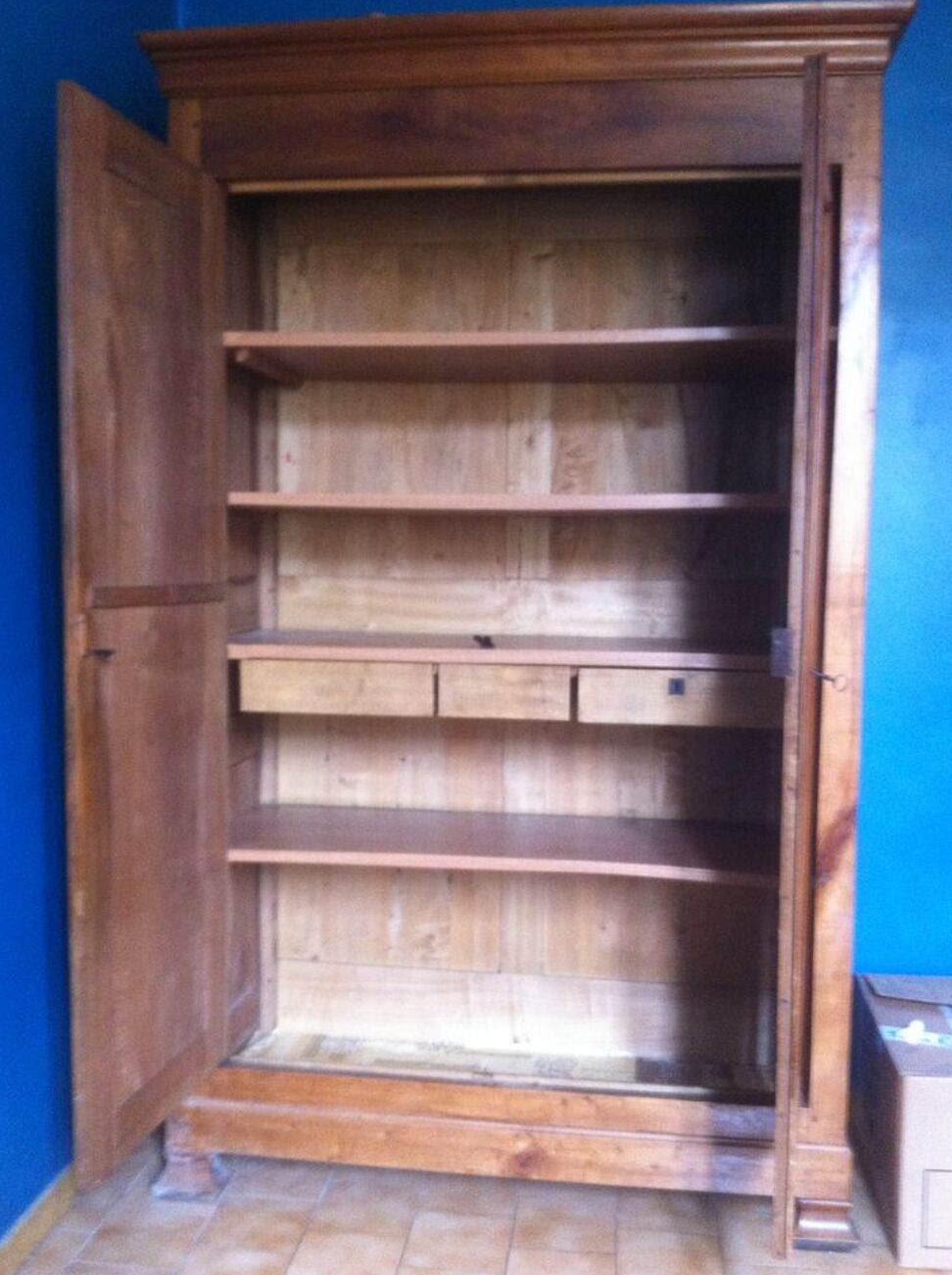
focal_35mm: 36
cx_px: 466
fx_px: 1324
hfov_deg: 39.5
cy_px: 652
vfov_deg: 51.4
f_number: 2.8
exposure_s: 1/17
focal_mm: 3.85
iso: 250
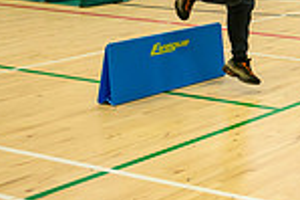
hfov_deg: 16.3
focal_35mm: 100
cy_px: -96
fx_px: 832
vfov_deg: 13.0
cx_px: 582
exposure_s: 1/400
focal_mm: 24
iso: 2500
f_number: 3.5
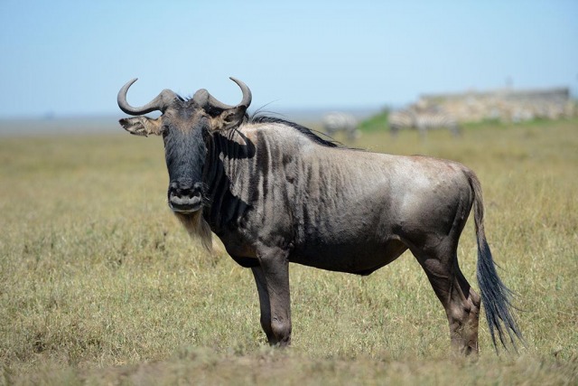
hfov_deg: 10.3
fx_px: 3212
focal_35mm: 200
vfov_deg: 6.9
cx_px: 289
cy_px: 193
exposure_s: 1/2000
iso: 400
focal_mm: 200
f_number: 4.5
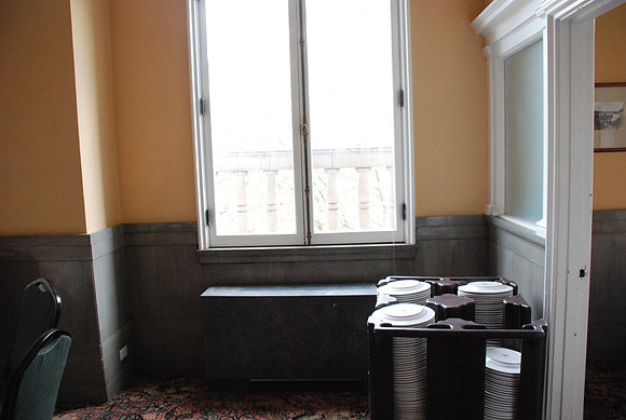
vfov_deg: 48.1
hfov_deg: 67.3
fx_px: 470
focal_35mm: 27
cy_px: 210
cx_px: 313
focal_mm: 18
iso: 1600
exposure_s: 1/125
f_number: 4.5
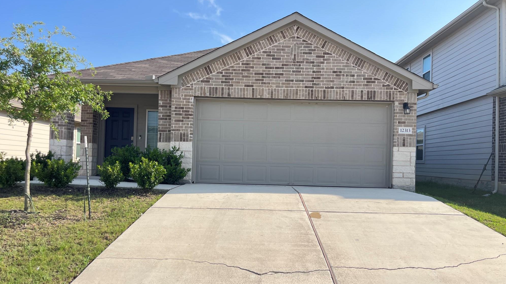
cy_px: 150
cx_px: 252
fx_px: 389
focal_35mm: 29
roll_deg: -1.6
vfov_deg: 40.2
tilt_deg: +0.0
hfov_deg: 66.1
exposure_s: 1/1580
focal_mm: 5.1
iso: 50
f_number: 1.6
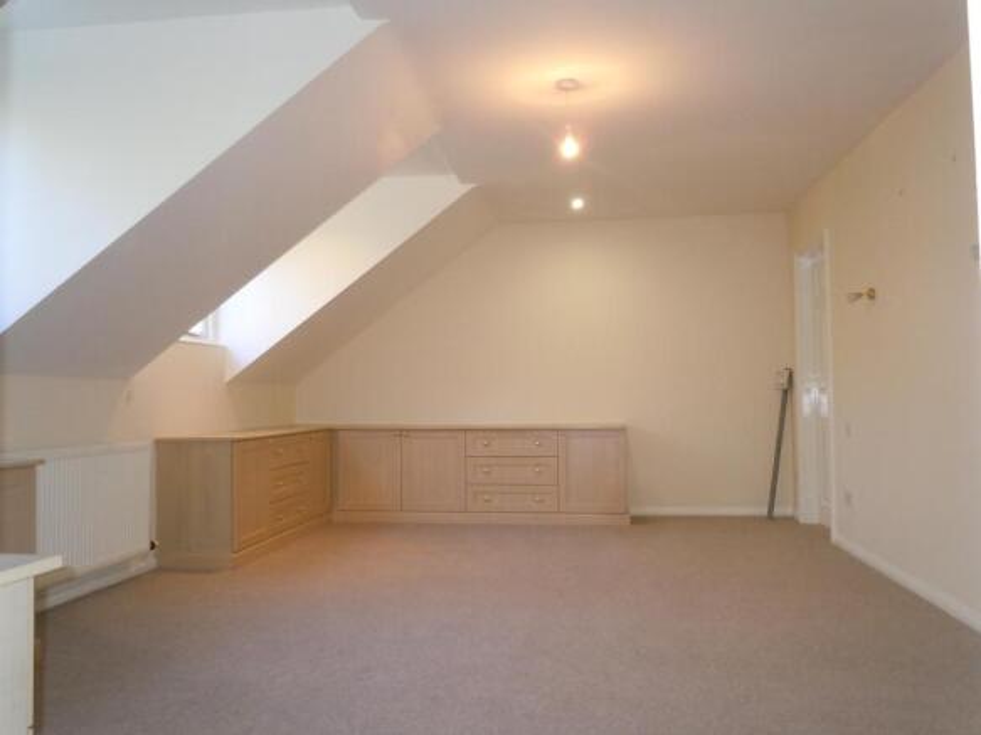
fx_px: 793
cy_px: 368
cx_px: 490
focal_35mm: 28
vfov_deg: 49.7
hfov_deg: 63.5
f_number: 3.7
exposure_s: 1/40
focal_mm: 5
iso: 400
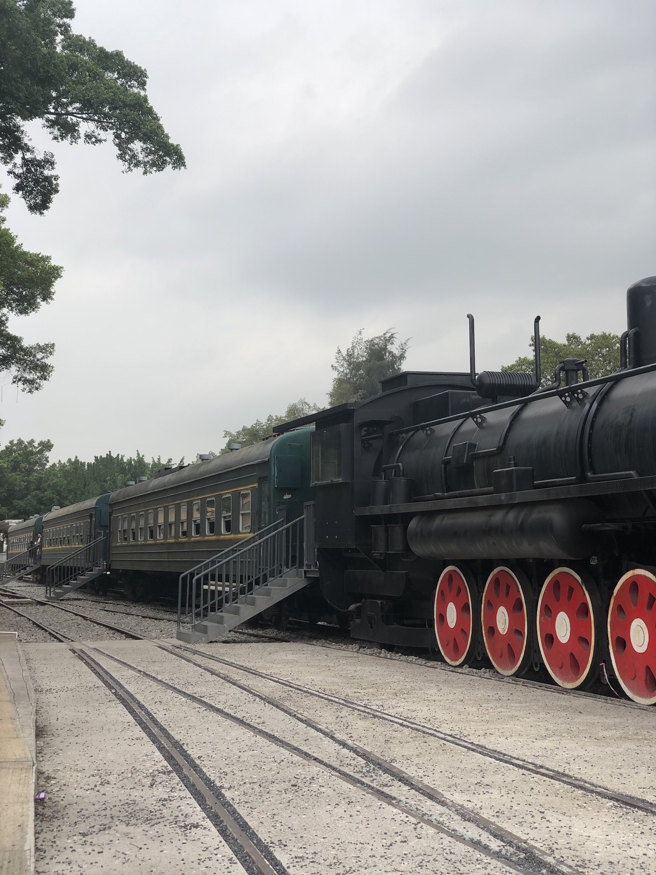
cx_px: 328
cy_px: 438
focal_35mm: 52
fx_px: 1314
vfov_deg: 36.8
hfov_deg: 28.0
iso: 16
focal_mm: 6
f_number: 2.4
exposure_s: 1/121
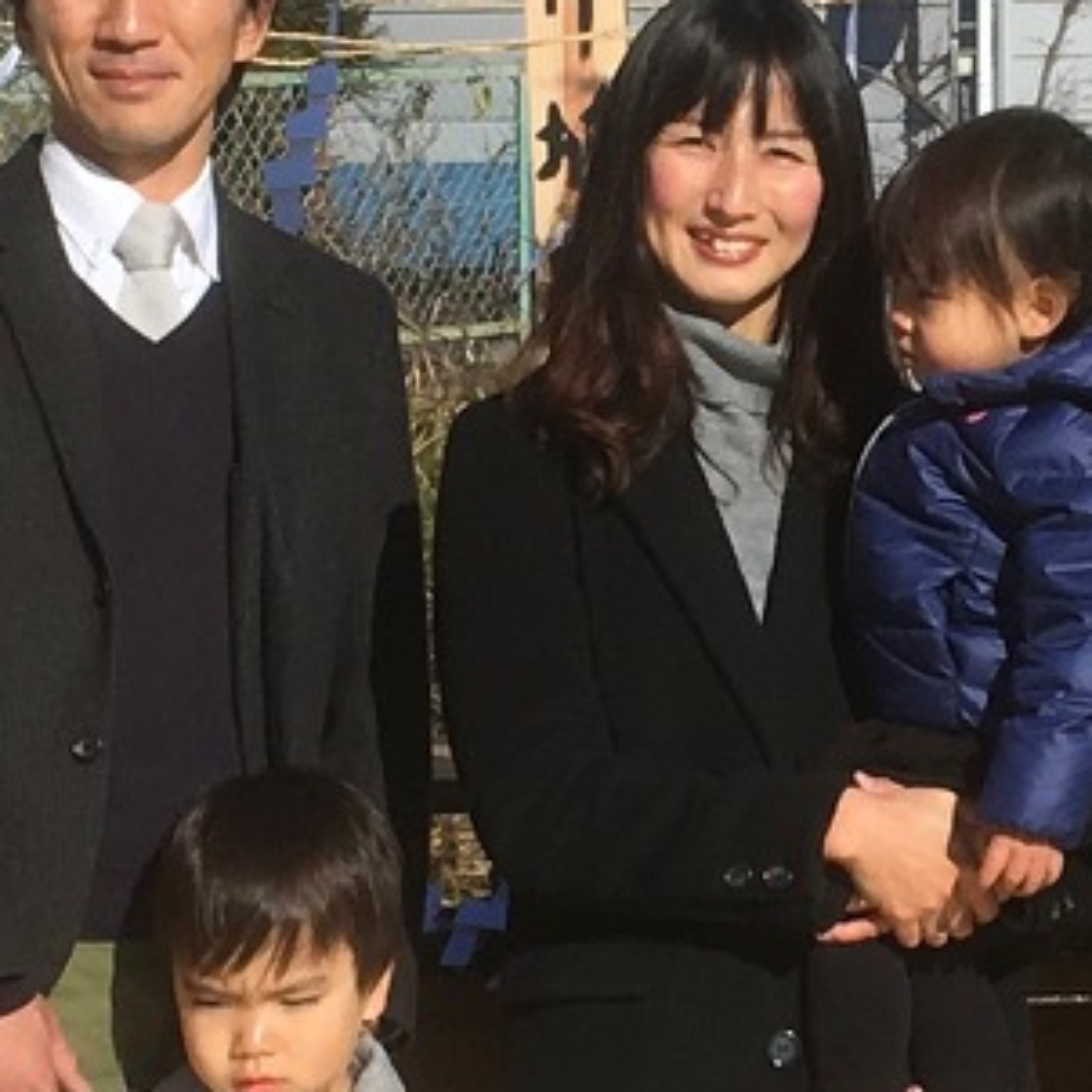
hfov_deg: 10.2
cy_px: 43
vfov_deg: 10.2
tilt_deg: -0.3
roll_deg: +0.2
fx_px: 6103
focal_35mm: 171
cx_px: 886
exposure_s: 1/2262
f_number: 2.2
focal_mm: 4.15
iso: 25
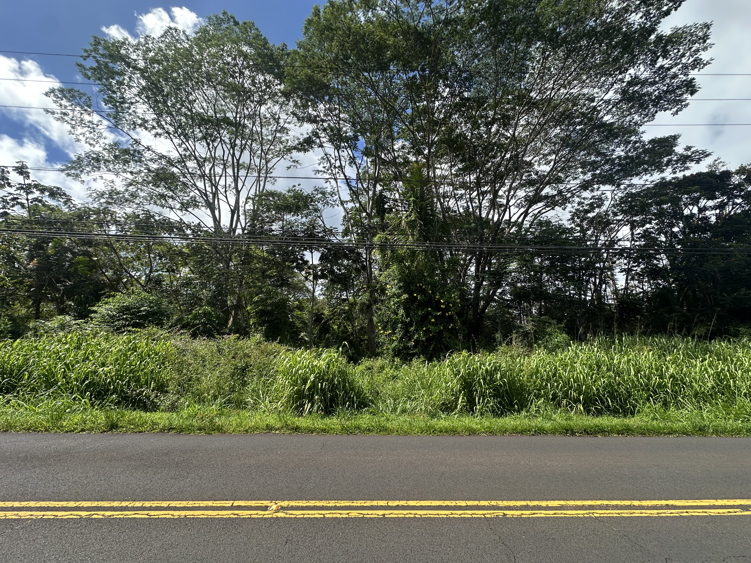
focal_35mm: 14
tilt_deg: +13.2
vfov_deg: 85.7
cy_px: 282
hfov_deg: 102.1
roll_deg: +0.2
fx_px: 304
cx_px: 376
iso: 40
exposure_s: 1/749
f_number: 2.2
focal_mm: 2.22
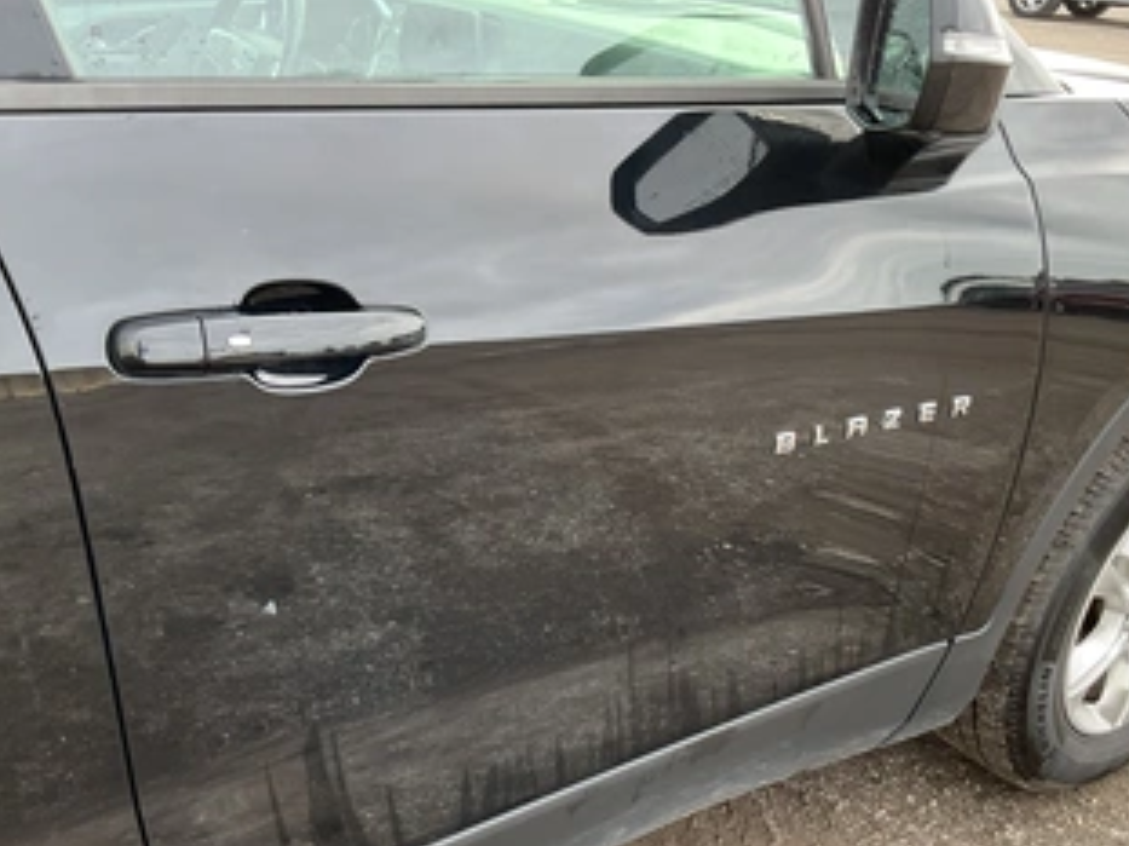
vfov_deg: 39.3
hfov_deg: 51.3
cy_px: 541
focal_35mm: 36
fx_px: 1174
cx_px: 603
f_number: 1.8
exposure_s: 1/122
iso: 25
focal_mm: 3
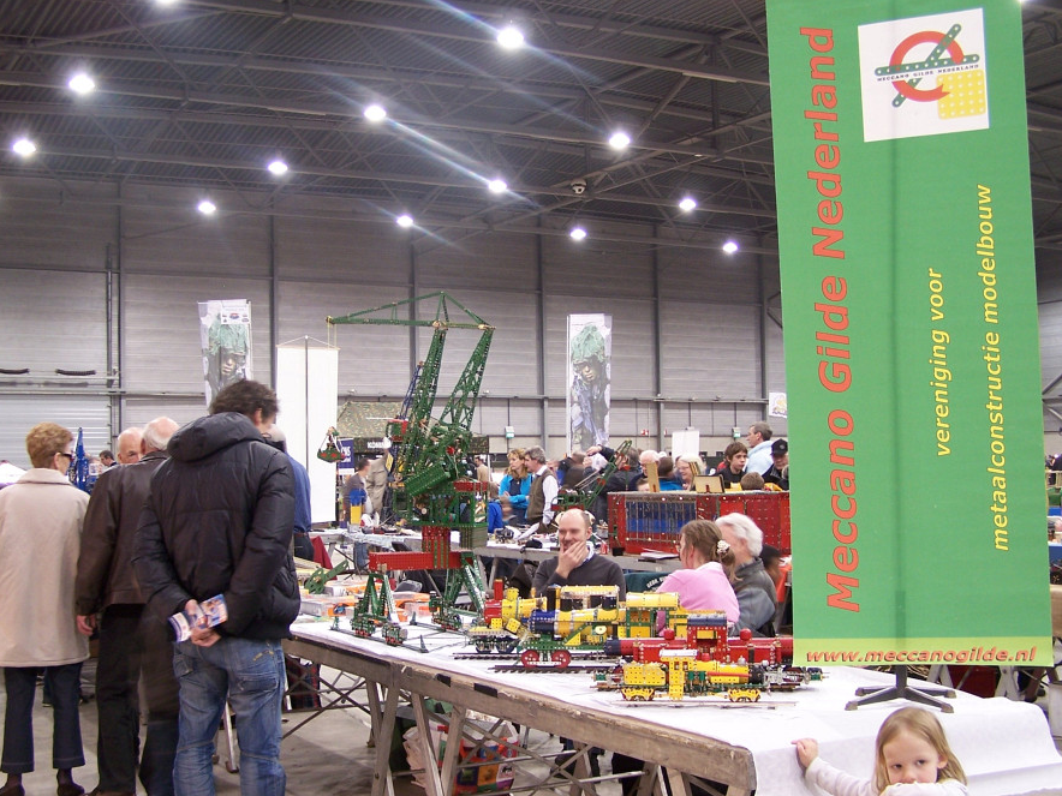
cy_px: 450
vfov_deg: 32.8
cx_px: 506
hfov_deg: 42.9
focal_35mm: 44
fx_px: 1350
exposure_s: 1/4
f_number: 2.8
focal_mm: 6.3
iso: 80
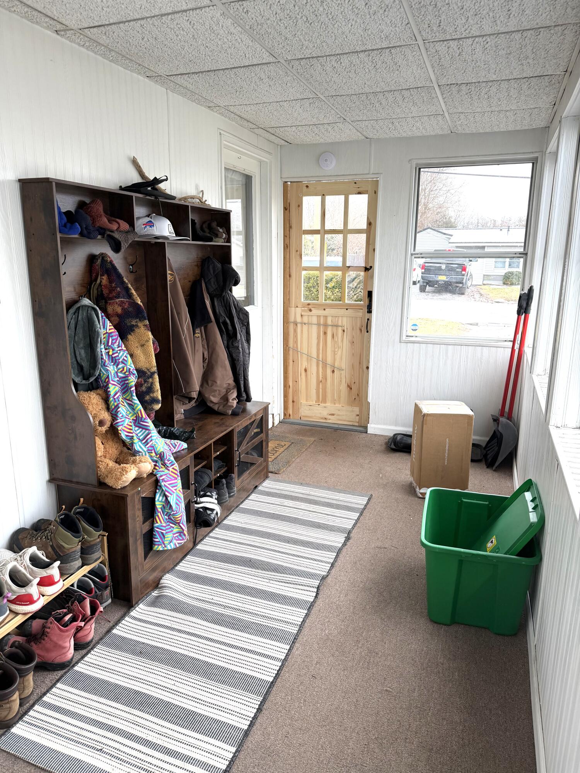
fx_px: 536
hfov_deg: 56.8
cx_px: 290
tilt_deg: -13.2
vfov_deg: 71.6
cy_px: 386
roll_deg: -0.9
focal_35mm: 24
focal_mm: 6.76
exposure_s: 1/121
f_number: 1.78
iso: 100
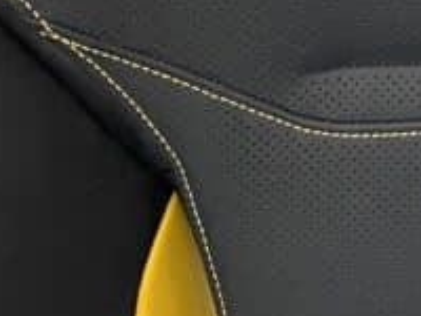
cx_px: 1126
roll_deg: -0.7
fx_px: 1739
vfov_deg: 9.5
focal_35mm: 143
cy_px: -368
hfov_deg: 10.9
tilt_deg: -15.4
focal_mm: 4.25
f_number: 1.8
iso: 80
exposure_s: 1/50
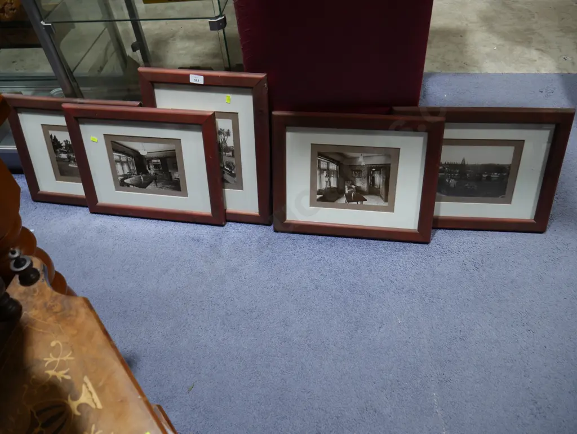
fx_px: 467
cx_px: 288
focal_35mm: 28
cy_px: 217
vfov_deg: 49.8
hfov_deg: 63.4
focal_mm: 14
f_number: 3.5
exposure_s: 1/60
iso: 250
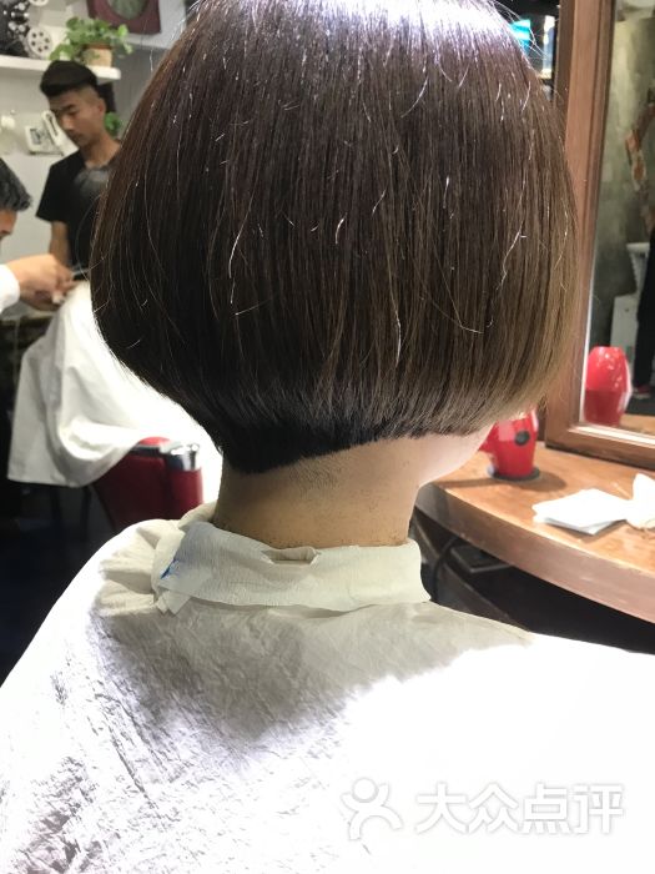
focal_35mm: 28
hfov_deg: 49.7
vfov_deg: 63.4
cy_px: 437
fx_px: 706
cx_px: 328
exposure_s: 1/25
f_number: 1.8
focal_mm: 3.99
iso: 40
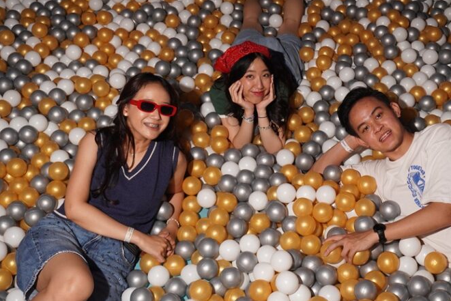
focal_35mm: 53
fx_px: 659
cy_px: 125
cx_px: 272
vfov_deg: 25.7
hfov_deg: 37.6
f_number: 5.6
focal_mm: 29
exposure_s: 1/100
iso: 400
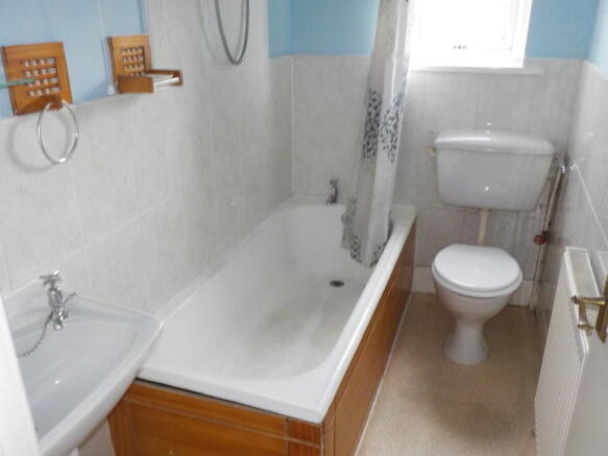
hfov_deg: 60.0
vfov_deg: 46.8
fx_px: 527
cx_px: 304
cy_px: 228
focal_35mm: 30
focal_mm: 4.1
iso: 360
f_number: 3.3
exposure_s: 1/30
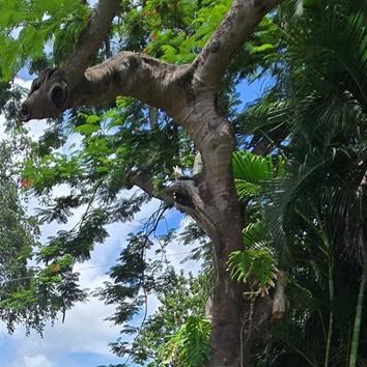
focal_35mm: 39
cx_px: 9
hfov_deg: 38.5
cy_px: 488
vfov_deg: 31.7
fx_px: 468
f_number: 2.2
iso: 50
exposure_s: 1/1418
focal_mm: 2.2
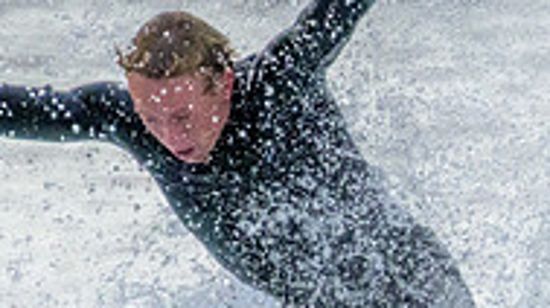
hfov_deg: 0.6
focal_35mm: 3501
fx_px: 51022
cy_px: 546
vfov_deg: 0.3
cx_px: 771
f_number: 11
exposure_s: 1/2000
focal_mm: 800
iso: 5000
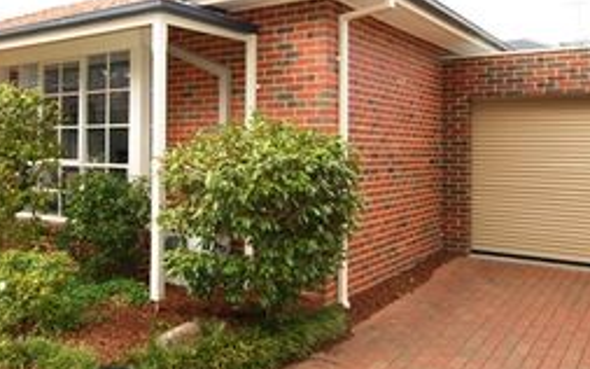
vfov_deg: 34.2
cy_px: 127
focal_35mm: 37
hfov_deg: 52.1
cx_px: 212
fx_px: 594
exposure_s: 1/400
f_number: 4.5
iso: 400
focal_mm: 13
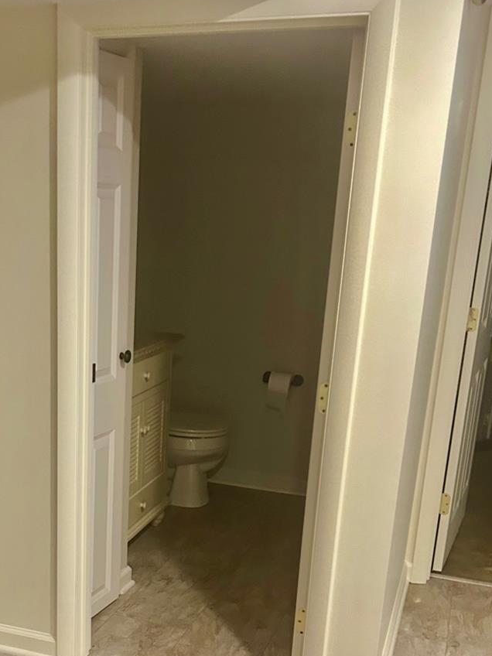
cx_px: 125
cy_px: 487
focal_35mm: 46
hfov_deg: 31.0
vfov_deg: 40.2
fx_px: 872
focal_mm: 5.7
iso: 400
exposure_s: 1/40
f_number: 1.5
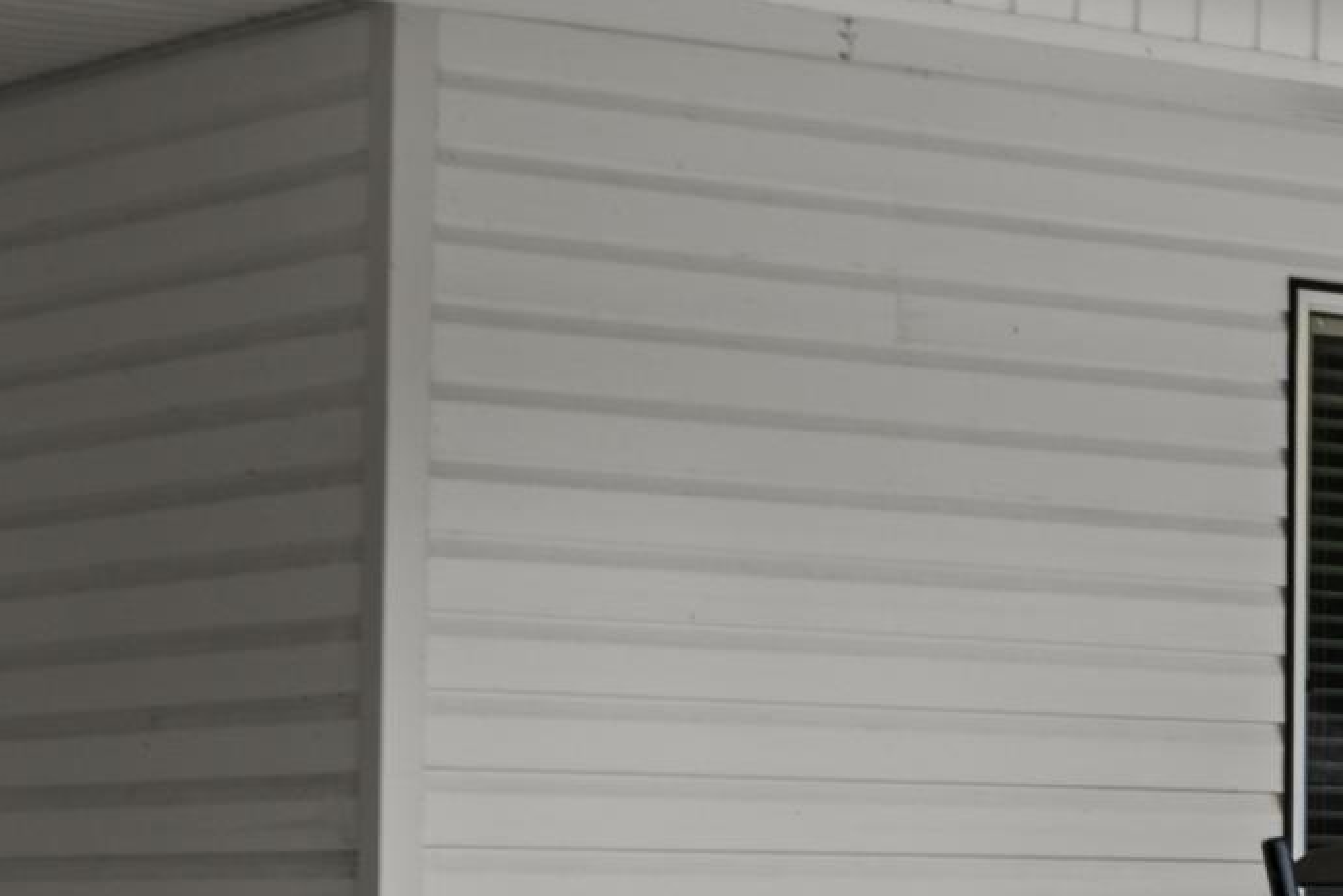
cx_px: 2018
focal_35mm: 130
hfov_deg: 14.7
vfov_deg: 10.5
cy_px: 699
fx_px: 4852
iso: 200
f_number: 8
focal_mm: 24
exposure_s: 1/160
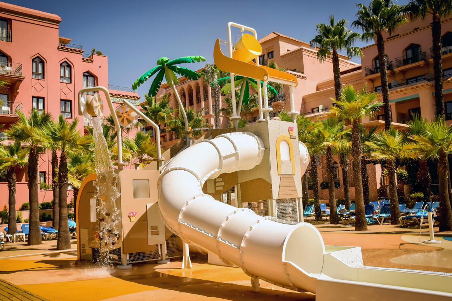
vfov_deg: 39.9
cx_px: 204
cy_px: 161
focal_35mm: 33
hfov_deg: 57.1
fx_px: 414
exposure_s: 1/3200
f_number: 5.6
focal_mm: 20
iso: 400
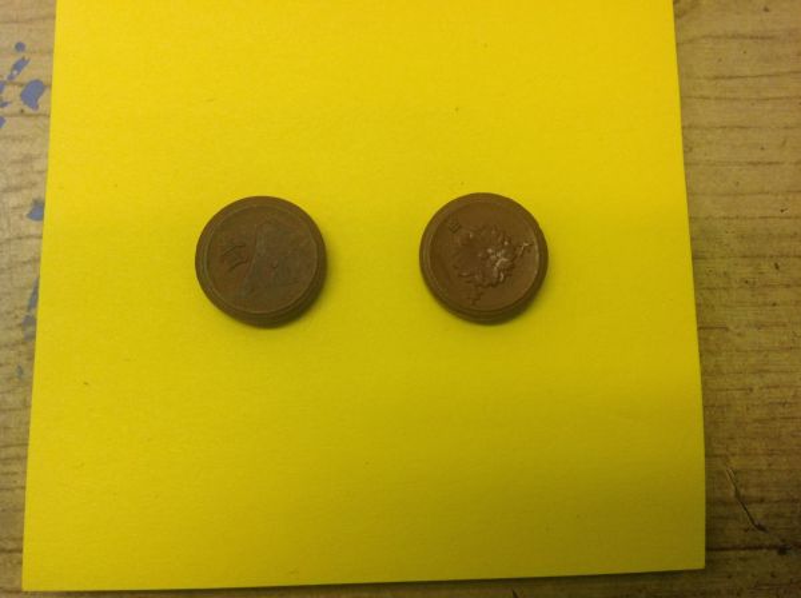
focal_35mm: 35
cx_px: 400
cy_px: 299
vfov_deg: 40.6
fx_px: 809
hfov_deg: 52.7
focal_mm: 4.28
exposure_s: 1/60
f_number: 2.4
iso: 80
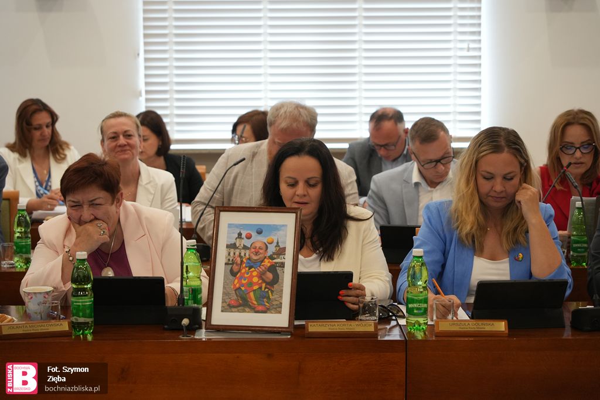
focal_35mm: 80
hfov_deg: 25.4
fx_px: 1333
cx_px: 300
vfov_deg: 17.1
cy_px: 200
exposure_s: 1/200
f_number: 4.5
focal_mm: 80
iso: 2500
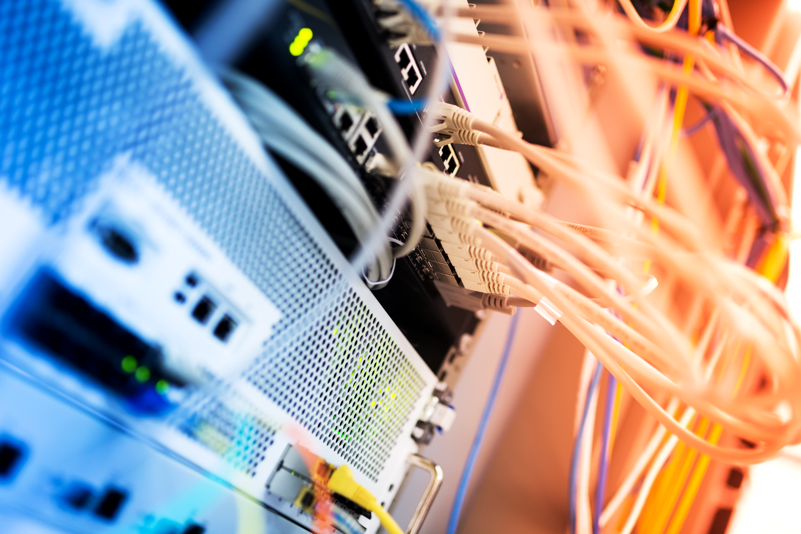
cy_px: 267
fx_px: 779
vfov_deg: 37.9
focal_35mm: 35
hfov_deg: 54.4
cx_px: 400
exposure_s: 1/8
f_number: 1.8
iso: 200
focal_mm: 35
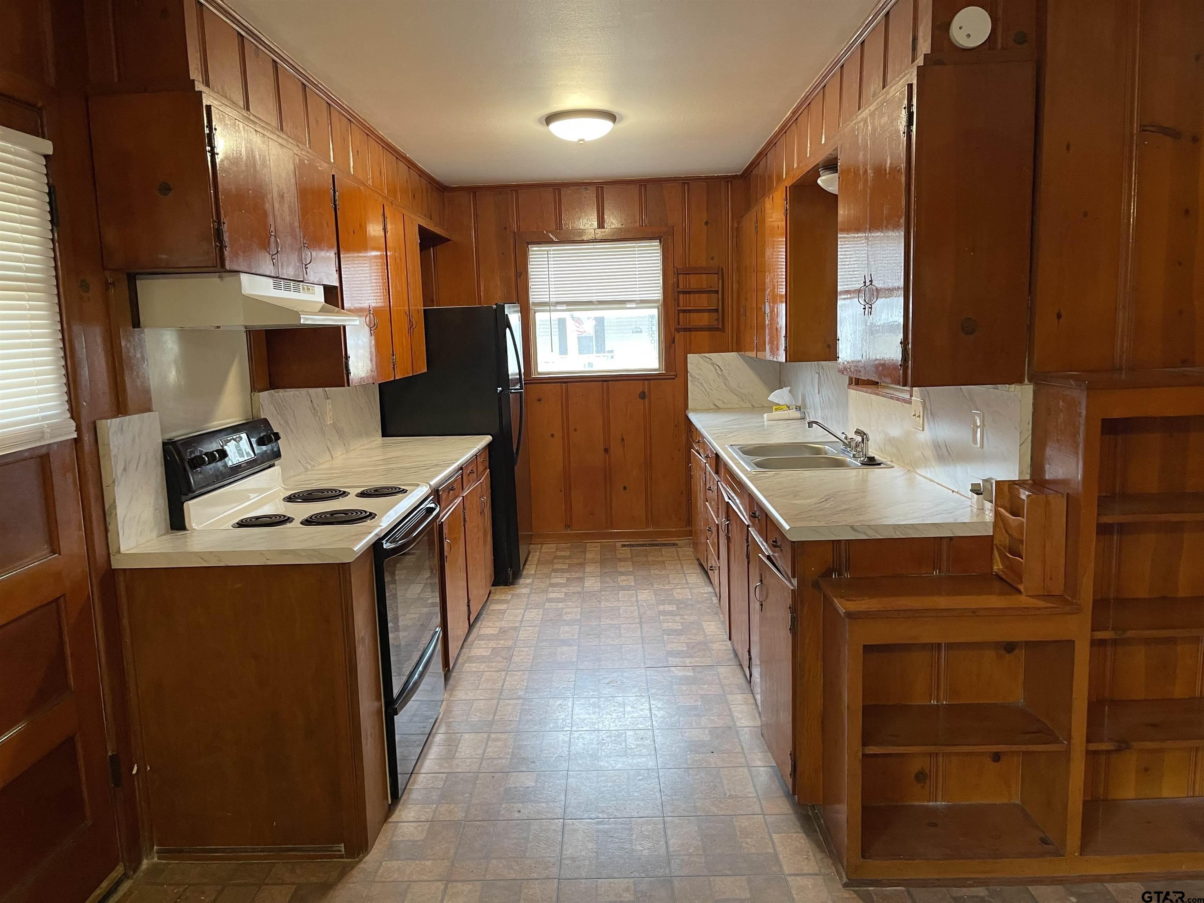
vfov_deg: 53.1
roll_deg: +1.0
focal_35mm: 26
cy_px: 452
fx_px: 904
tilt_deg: -9.9
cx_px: 602
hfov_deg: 67.3
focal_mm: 5.1
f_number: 1.6
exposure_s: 1/60
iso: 320
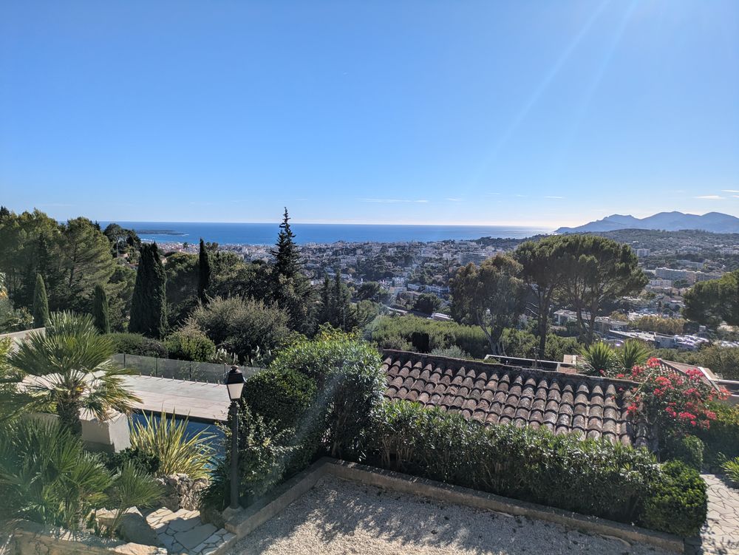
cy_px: 278
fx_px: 534
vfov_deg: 54.9
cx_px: 370
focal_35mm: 25
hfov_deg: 69.4
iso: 47
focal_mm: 5.43
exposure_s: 1/2959
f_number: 1.89
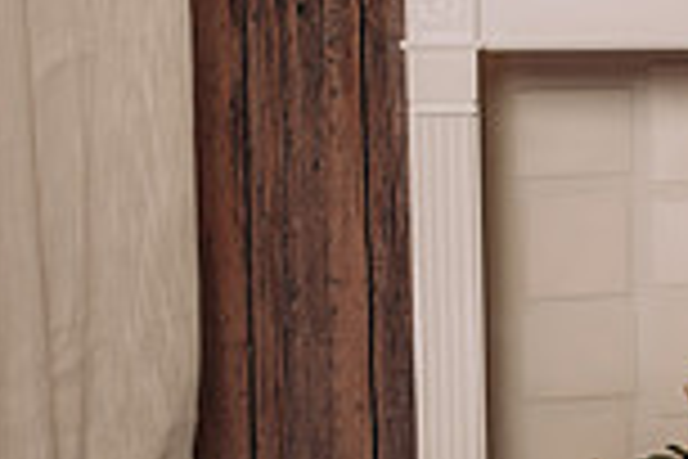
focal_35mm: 141
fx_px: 2694
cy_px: 378
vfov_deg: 9.7
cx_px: 865
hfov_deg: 14.0
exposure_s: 1/100
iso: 100
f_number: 6.3
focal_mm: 35
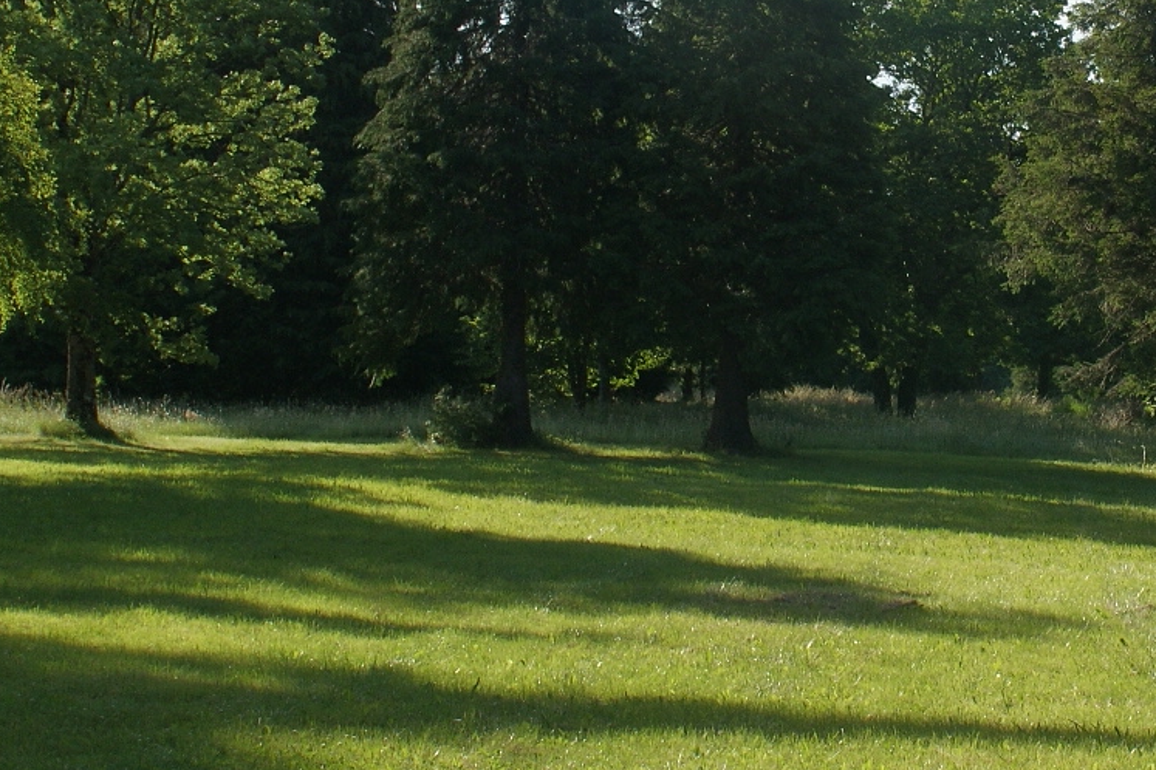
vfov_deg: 12.6
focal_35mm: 108
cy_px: 167
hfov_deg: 18.7
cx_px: 933
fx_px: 3468
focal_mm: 28
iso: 100
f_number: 9
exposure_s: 1/100
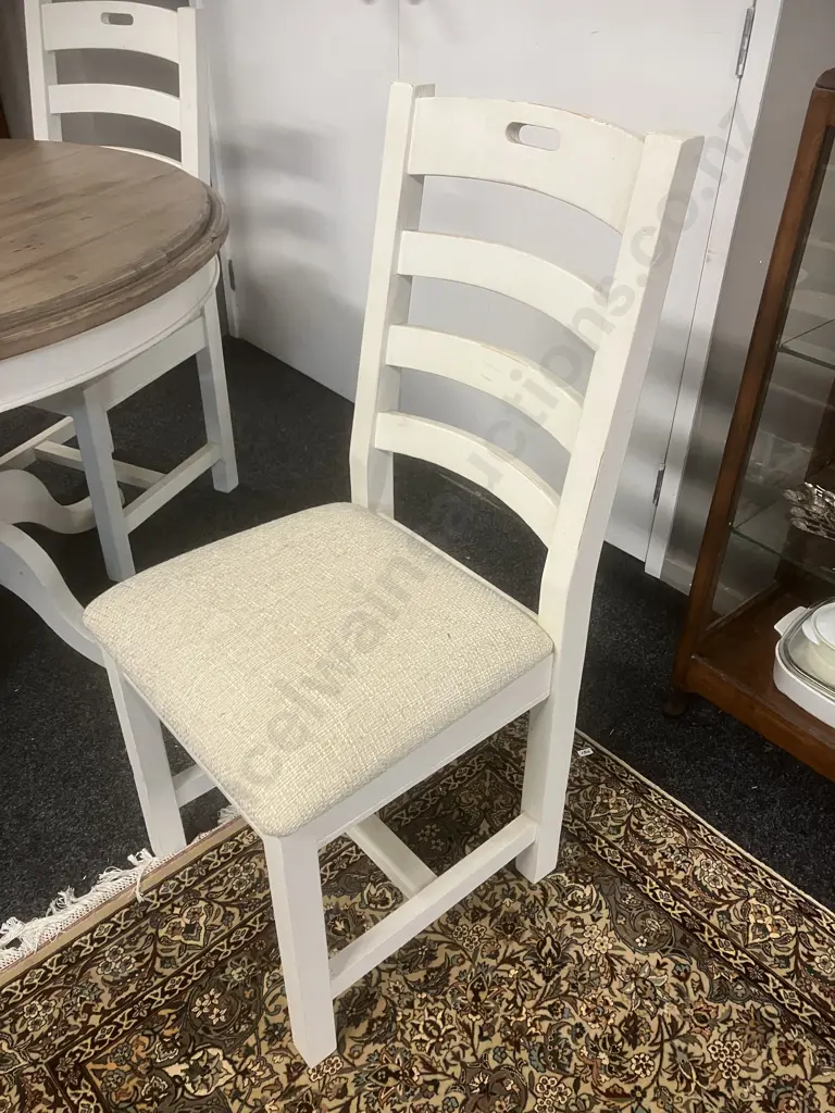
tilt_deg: -34.4
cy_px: 556
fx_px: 901
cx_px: 418
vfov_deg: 63.4
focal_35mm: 28
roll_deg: -0.6
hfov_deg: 49.7
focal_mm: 3.99
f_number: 1.8
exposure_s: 1/50
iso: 160
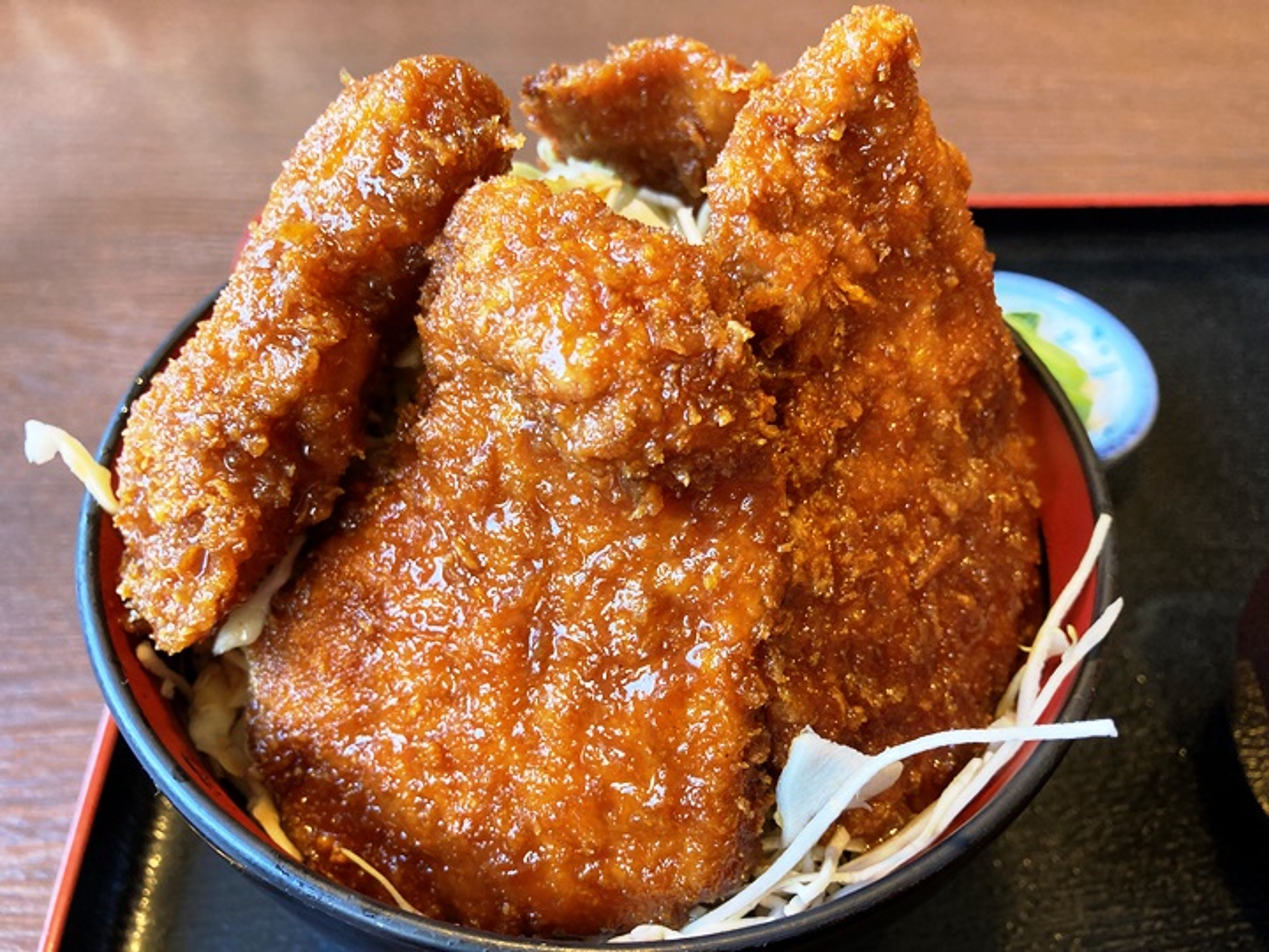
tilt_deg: -49.9
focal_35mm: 28
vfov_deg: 49.7
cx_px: 634
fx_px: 1026
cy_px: 476
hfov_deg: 63.4
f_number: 1.8
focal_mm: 3.99
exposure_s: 1/60
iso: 160
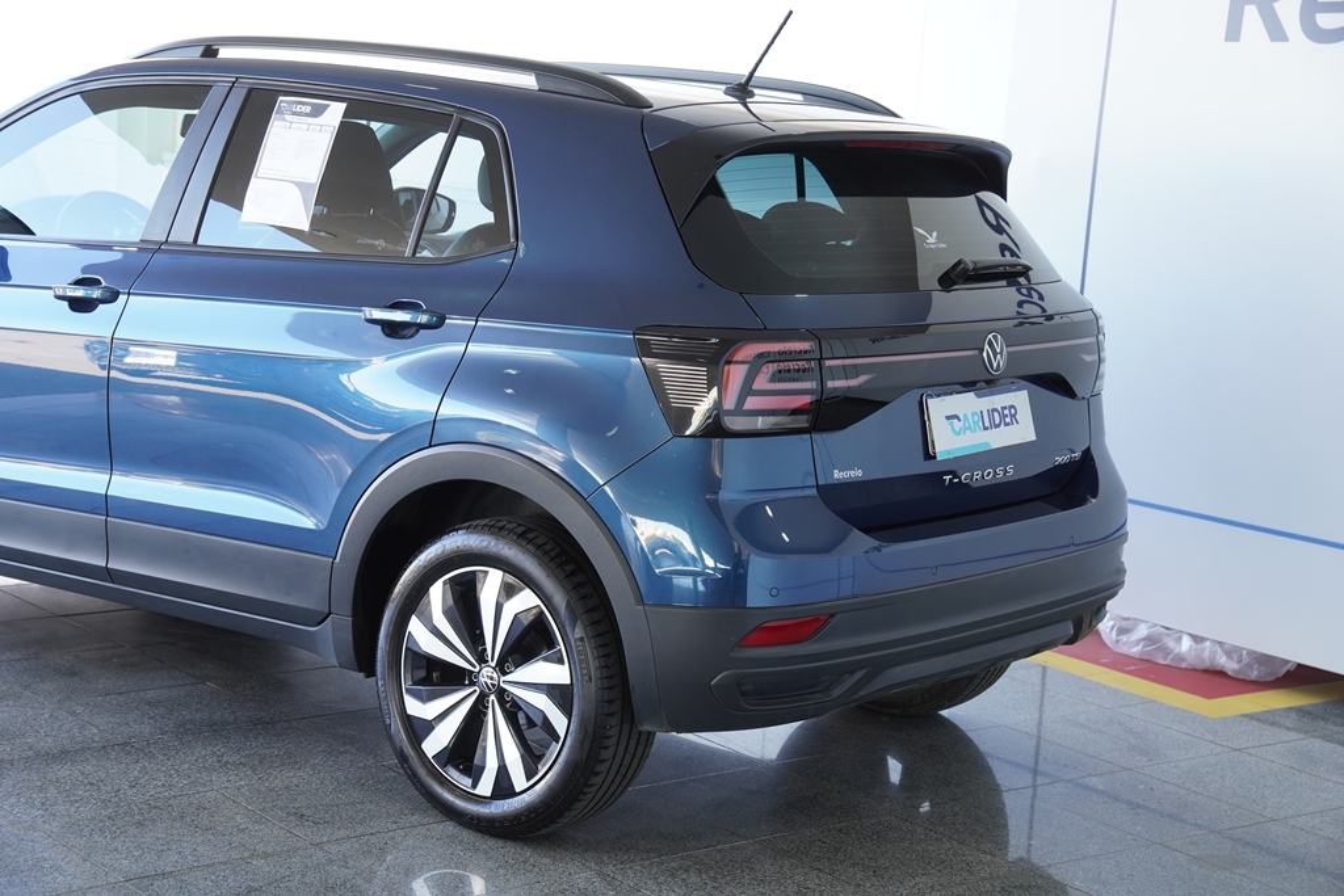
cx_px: 672
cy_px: 448
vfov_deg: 22.1
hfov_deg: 32.6
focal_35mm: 62
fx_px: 2296
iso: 320
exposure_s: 1/80
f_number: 4
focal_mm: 41
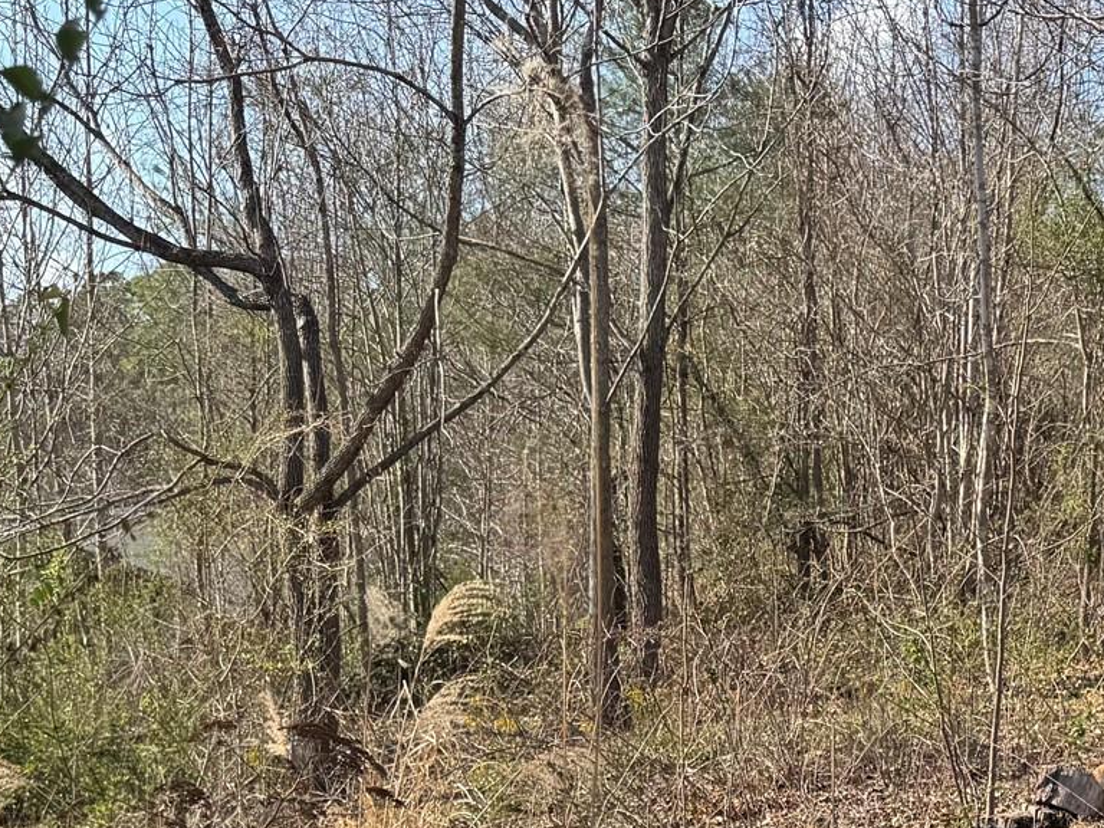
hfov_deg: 29.9
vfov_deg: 20.9
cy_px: 1065
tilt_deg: -15.0
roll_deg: -3.9
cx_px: 786
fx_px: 2041
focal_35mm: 64
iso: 80
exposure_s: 1/1425
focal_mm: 6.76
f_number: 1.78
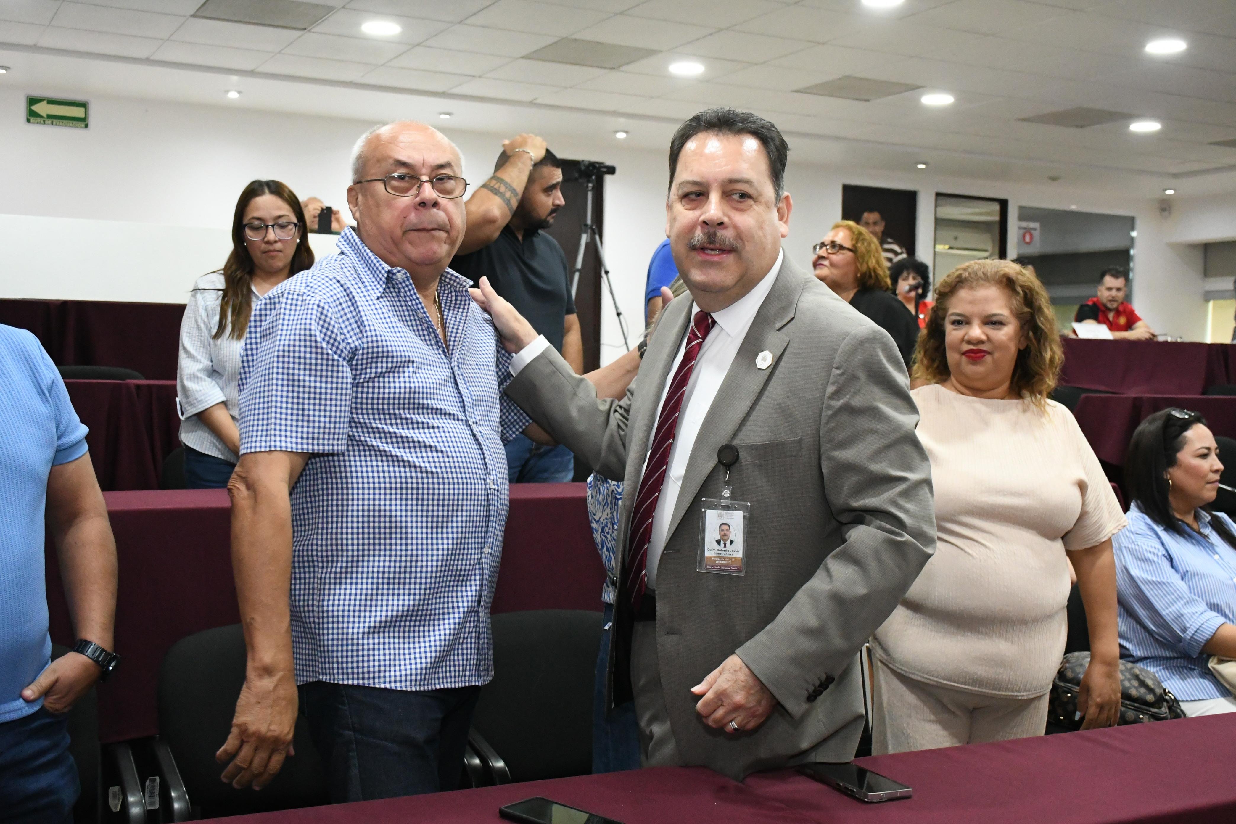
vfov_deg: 33.4
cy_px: 412
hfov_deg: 48.5
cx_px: 618
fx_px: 1373
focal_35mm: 40
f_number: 5.6
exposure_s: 1/100
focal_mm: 27
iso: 6400
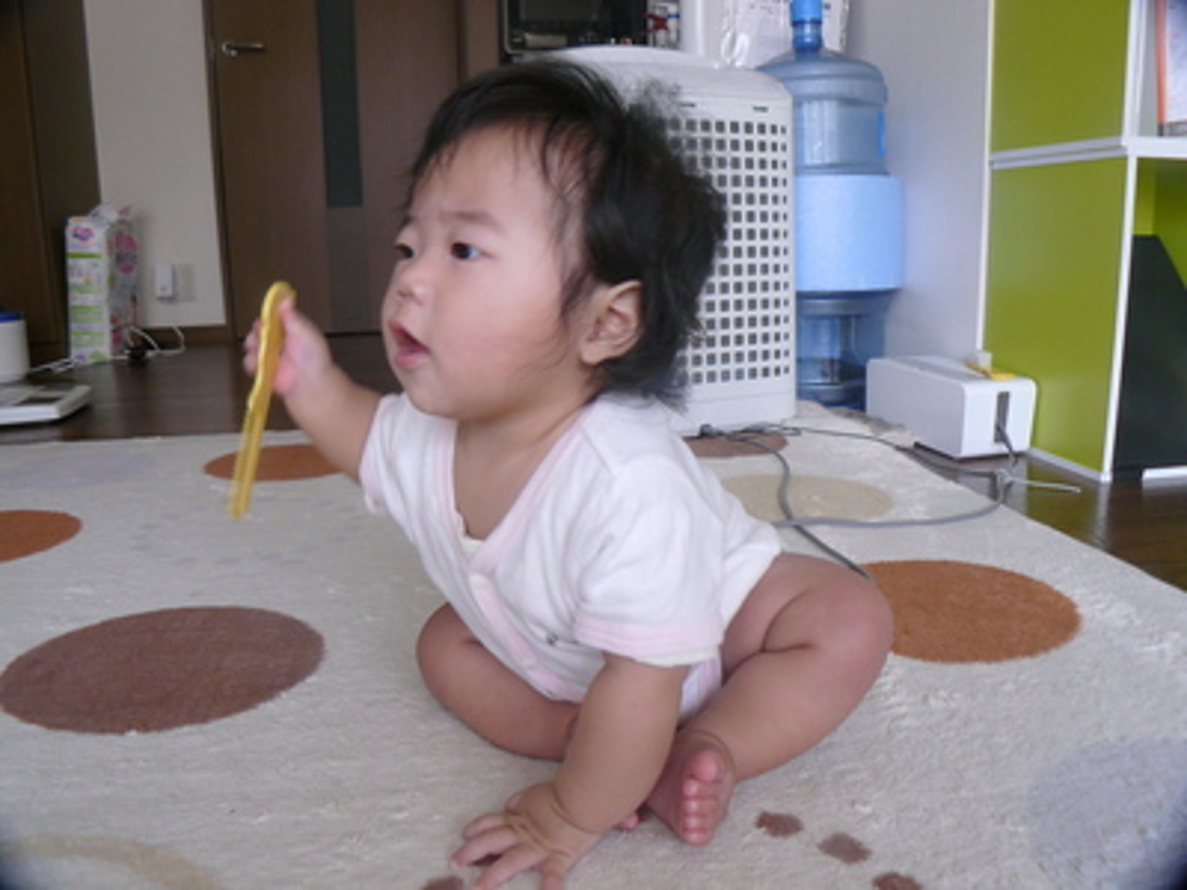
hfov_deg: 51.4
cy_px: 445
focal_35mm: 36
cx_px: 594
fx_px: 1234
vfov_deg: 39.7
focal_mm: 6
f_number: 2.8
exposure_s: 1/30
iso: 100
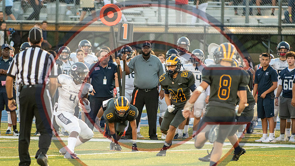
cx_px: 124
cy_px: 105
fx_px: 3105
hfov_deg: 5.4
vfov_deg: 3.1
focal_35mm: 397
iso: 4500
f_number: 2.8
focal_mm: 200
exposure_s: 1/1600
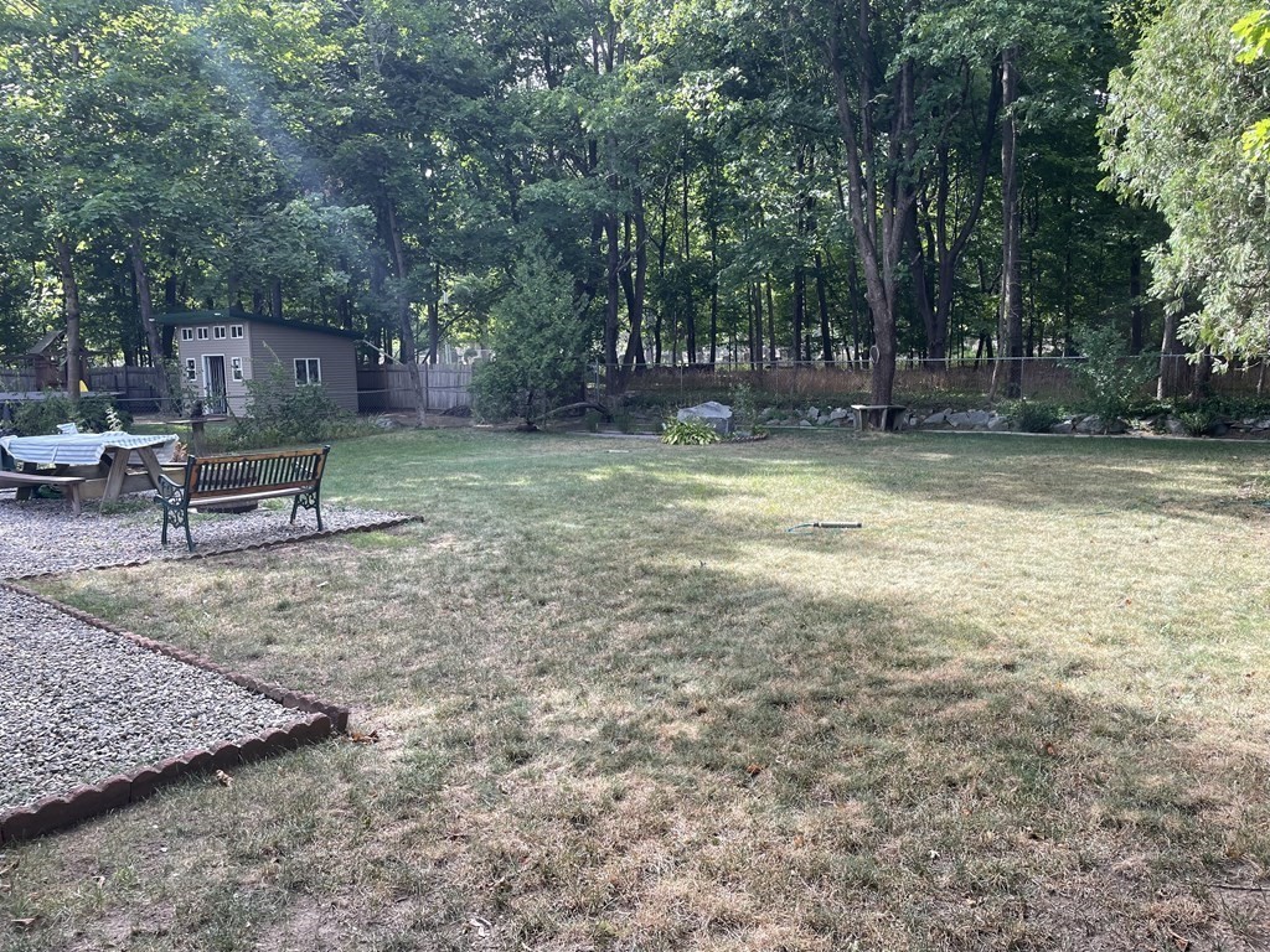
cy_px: 476
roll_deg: +1.5
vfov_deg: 53.1
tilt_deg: -7.6
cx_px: 635
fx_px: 954
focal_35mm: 26
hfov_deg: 67.3
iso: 32
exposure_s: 1/282
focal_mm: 4.2
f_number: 1.6
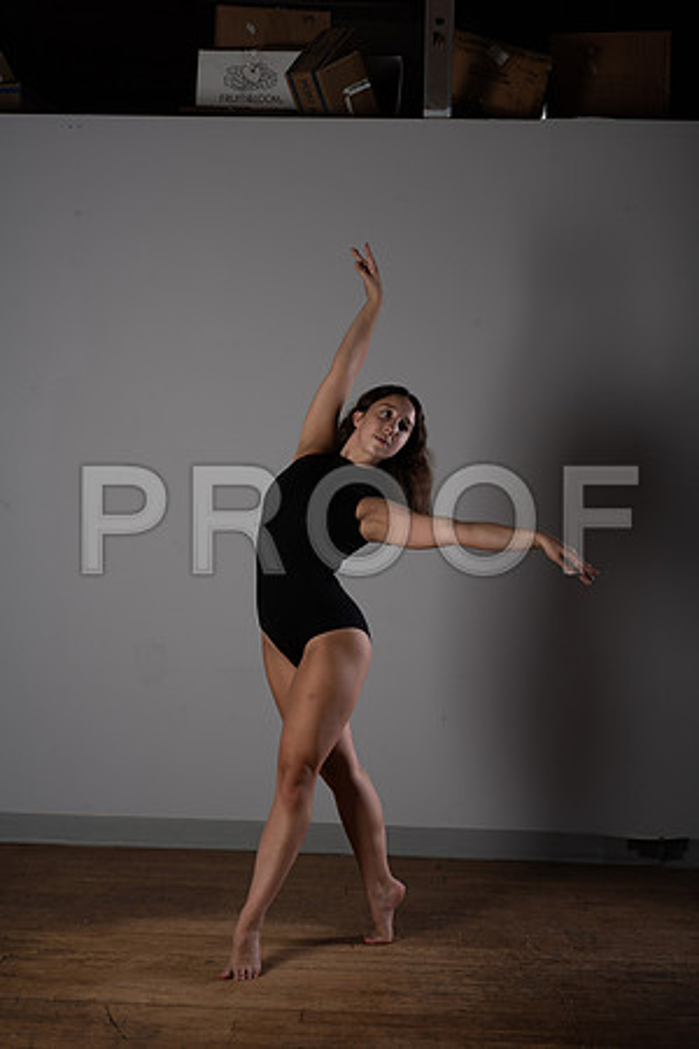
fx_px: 1747
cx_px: 350
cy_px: 524
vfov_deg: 33.4
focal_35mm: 60
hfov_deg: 22.6
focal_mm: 60
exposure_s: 1/200
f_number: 9
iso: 200
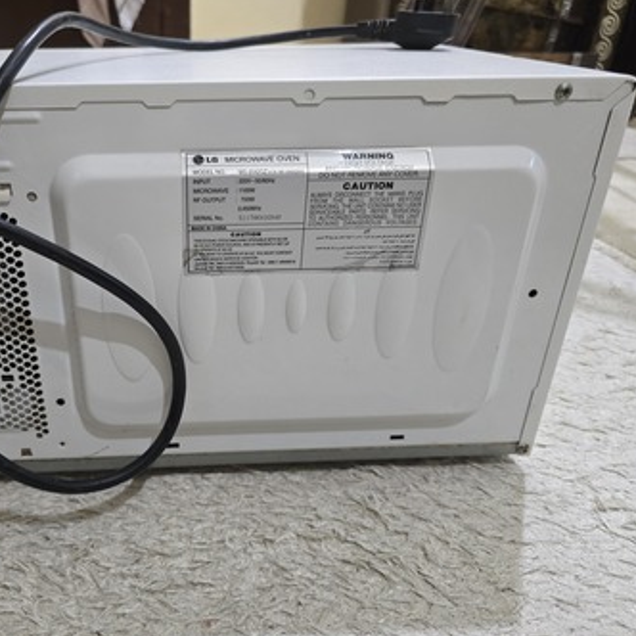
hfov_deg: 55.9
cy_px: 317
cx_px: 202
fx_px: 582
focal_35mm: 28
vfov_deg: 57.3
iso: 640
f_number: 1.7
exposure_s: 1/60
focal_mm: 6.3
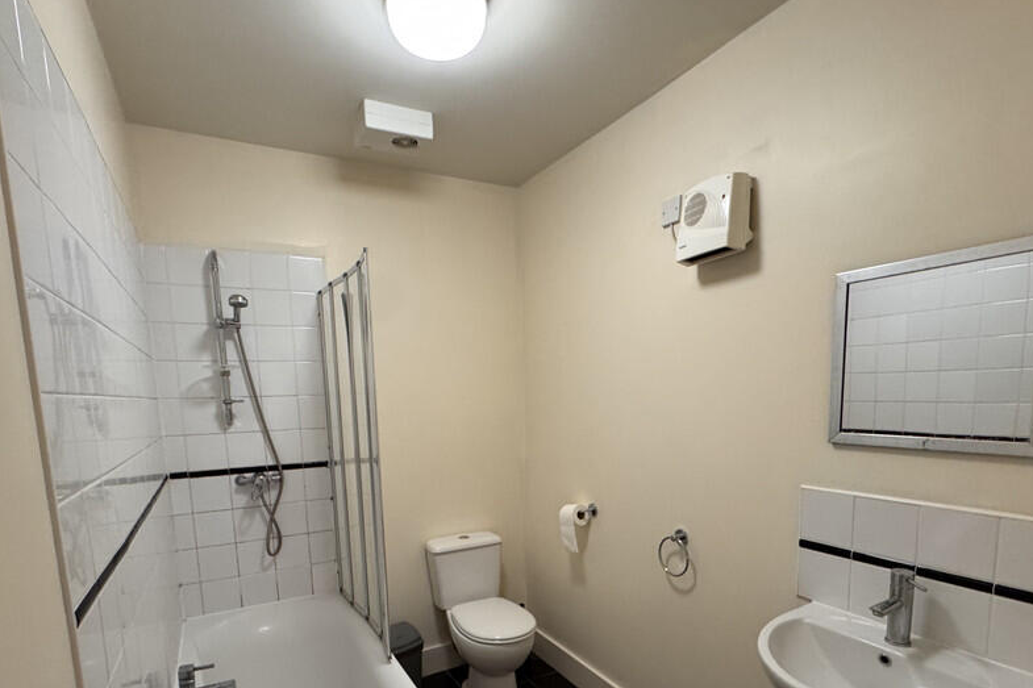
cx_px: 504
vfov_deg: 62.6
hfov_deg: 86.9
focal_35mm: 19
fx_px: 545
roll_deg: +1.0
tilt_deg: -9.9
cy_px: 468
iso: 320
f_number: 2.2
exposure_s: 1/50
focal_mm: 2.22
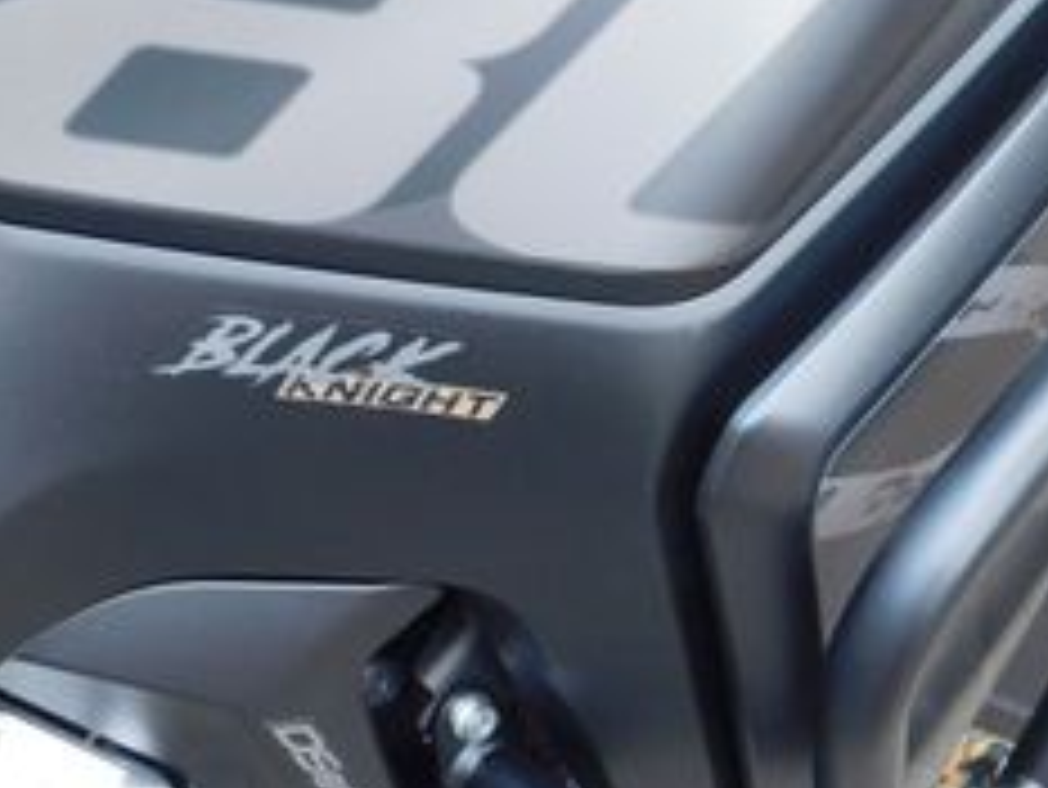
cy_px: 527
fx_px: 2332
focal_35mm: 77
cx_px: 423
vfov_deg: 19.1
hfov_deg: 25.3
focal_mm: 4.9
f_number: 3.2
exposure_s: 1/50
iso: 125
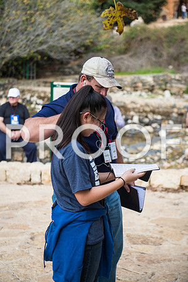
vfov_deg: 28.8
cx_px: 94
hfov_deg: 19.5
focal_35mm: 70
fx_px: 548
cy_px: 141
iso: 100
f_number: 2.8
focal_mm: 70
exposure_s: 1/800
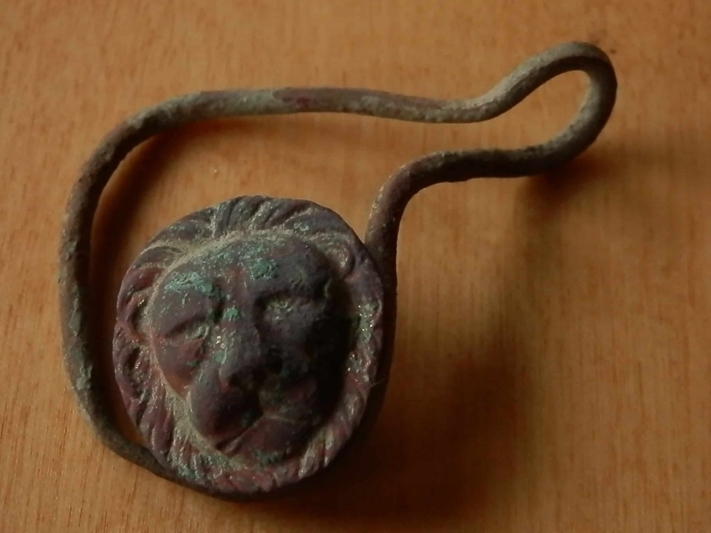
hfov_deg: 29.4
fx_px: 1355
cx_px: 356
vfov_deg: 22.2
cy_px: 266
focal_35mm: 66
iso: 800
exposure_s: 1/60
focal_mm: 11.9
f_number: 4.4
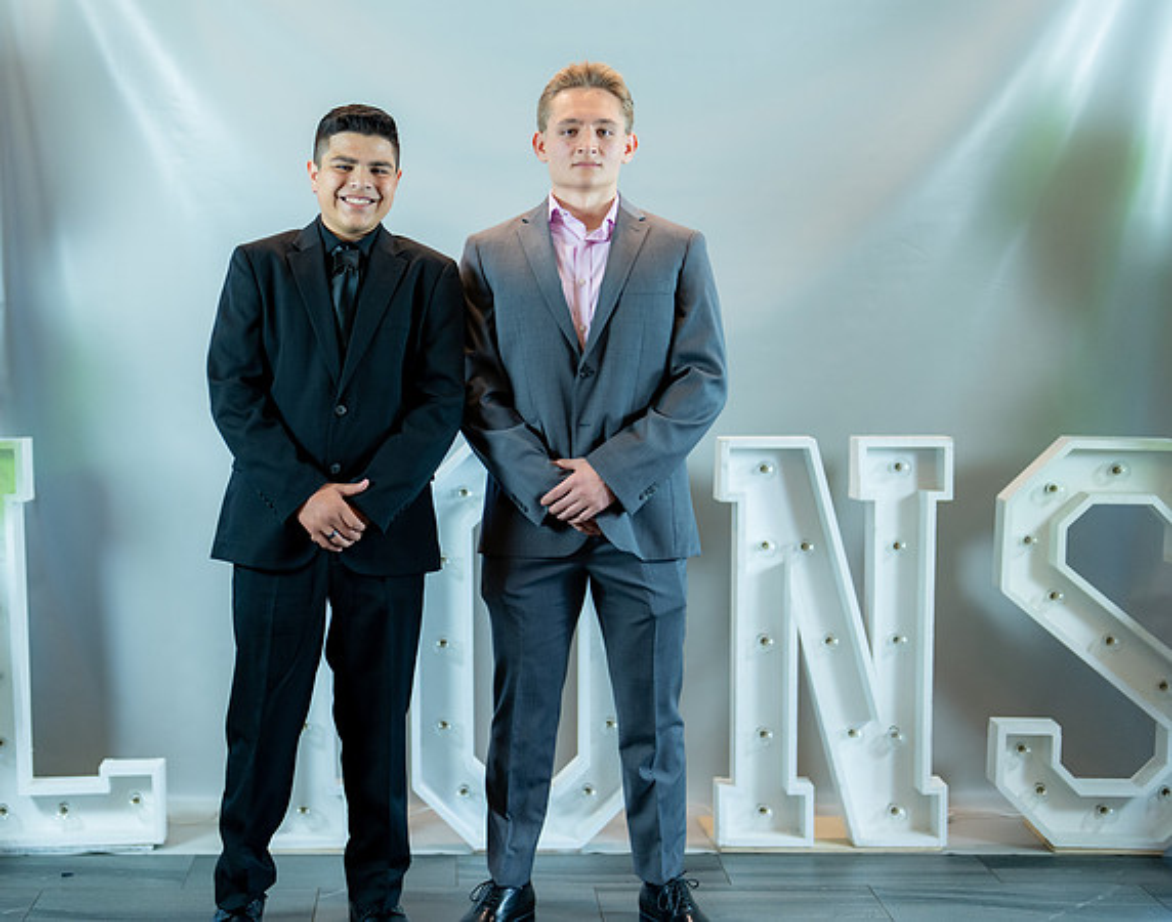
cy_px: 455
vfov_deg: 26.4
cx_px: 475
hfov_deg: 33.2
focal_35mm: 57
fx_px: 1963
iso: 640
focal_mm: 50
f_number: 1.2
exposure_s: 1/320
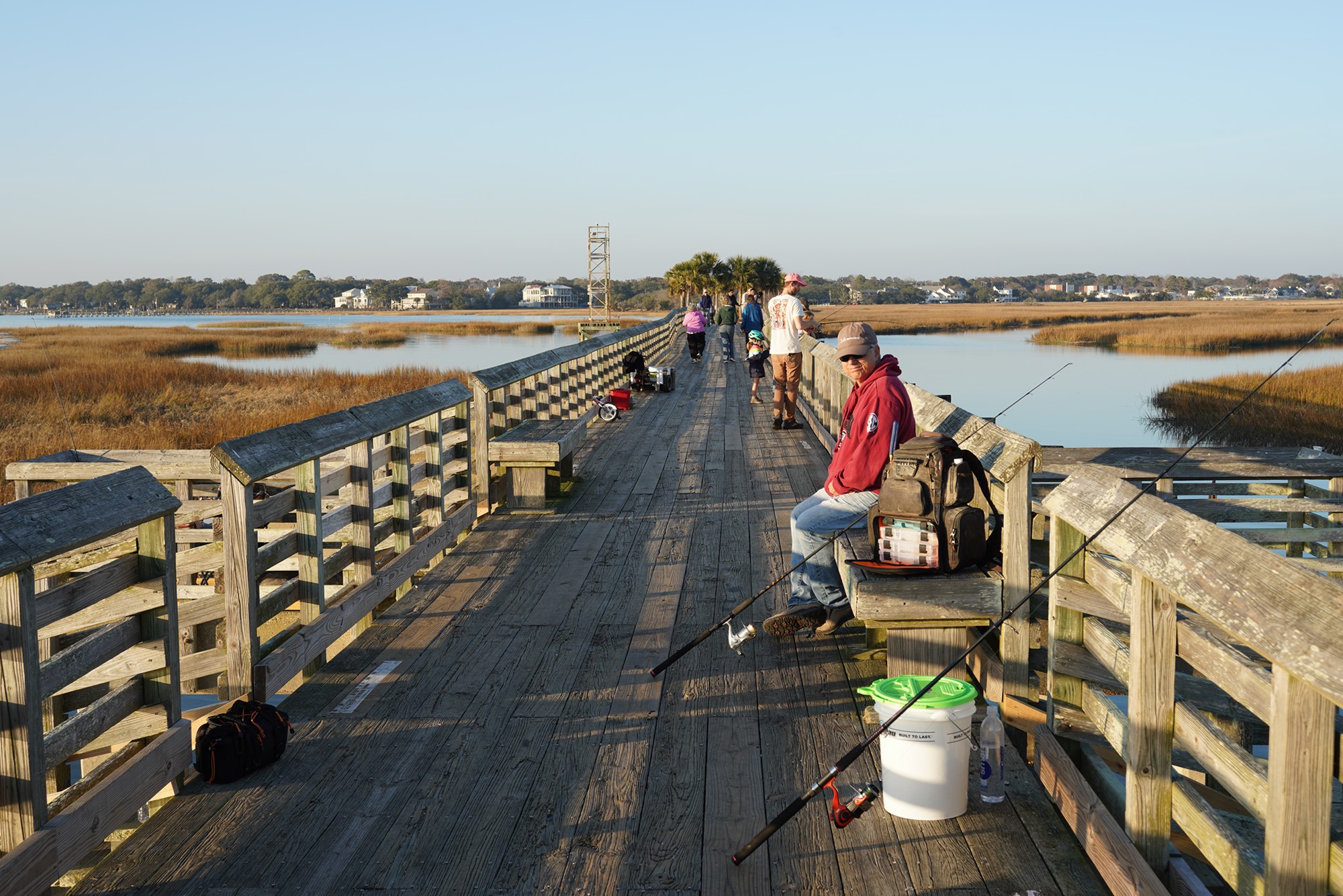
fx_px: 1642
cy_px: 448
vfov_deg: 30.5
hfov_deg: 44.5
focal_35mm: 44
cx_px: 672
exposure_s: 1/100
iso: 100
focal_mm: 44
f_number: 9
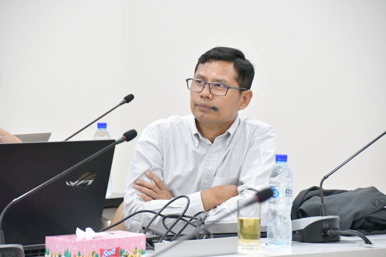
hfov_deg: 11.2
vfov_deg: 7.5
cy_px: 128
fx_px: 1962
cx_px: 193
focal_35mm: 183
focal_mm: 122
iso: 7200
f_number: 5.6
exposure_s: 1/125
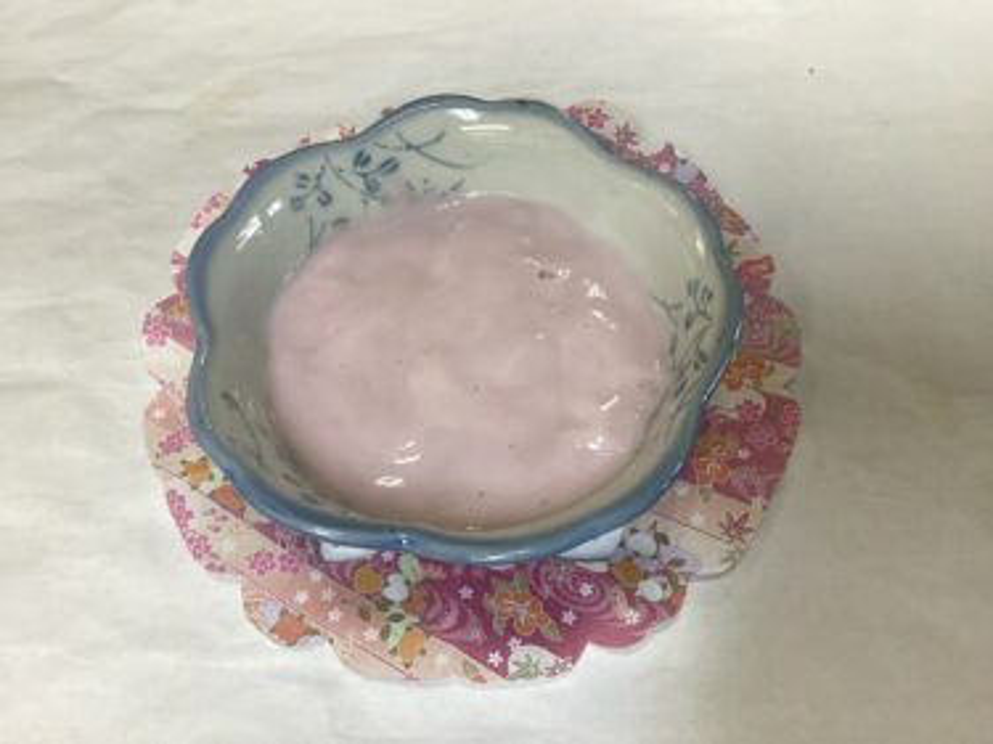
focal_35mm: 31
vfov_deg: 45.4
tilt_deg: -58.2
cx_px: 496
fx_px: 889
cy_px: 372
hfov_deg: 58.4
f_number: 2.4
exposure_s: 1/60
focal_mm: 3.3
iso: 125
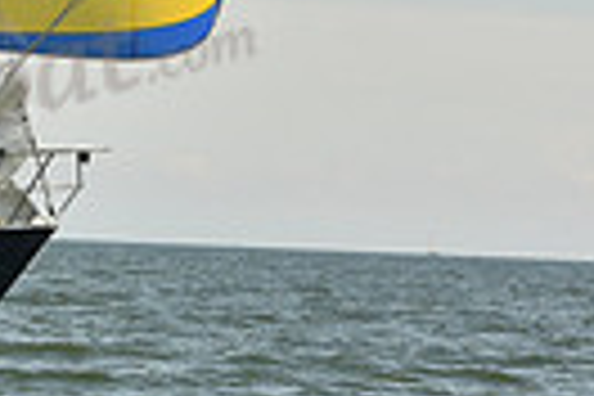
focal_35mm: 308
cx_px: -608
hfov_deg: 6.5
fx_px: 5082
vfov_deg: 4.5
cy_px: -65
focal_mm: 70
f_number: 9
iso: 320
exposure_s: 1/1000
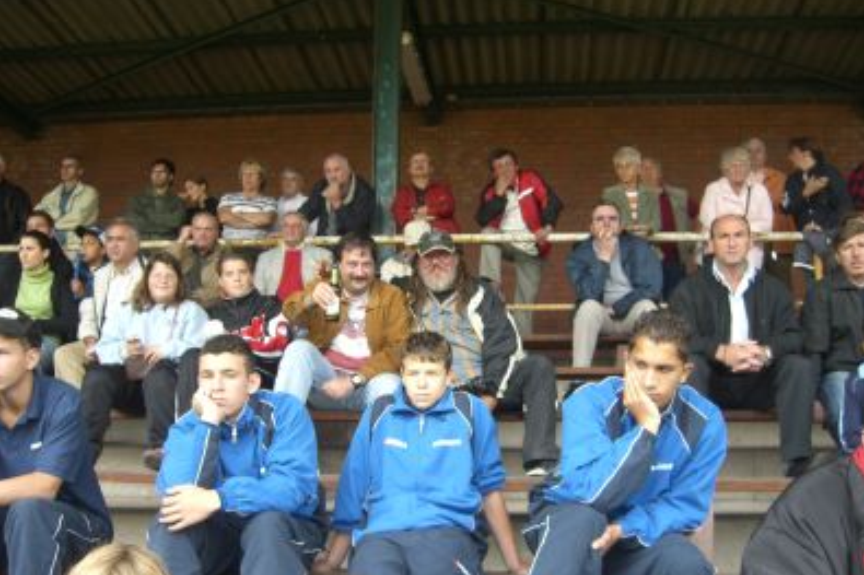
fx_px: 960
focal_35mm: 40
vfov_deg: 33.3
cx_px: 435
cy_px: 315
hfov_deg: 48.5
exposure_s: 1/60
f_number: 2.8
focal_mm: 7.9
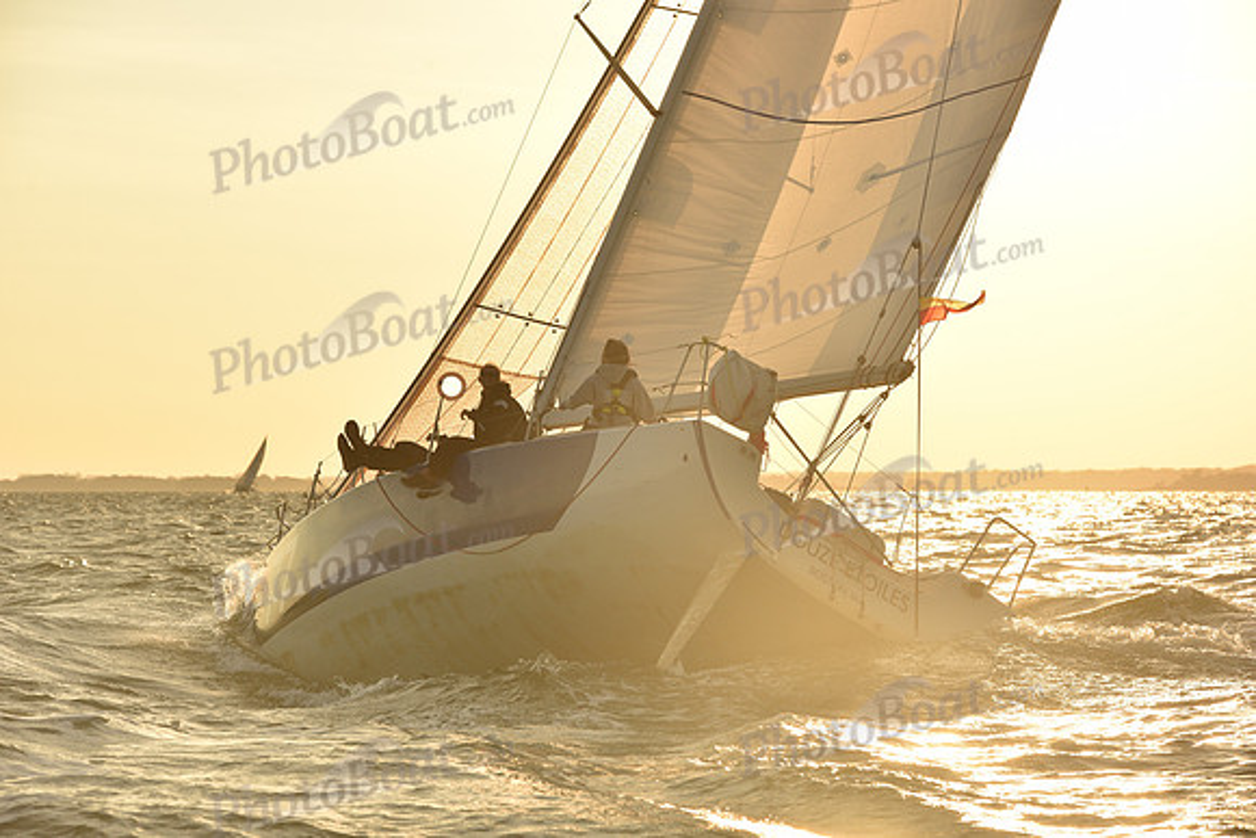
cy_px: 419
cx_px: 628
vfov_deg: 9.5
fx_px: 5060
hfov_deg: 14.2
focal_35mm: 145
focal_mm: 145
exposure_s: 1/640
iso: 250
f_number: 9
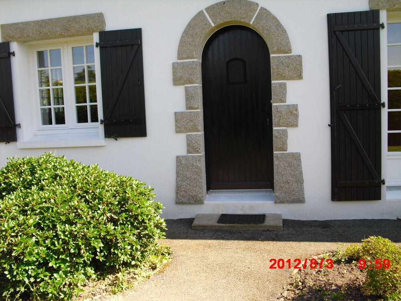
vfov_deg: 39.7
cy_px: 150
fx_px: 417
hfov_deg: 51.4
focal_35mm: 36
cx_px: 200
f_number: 3.1
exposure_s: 1/400
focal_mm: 6.3
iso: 100
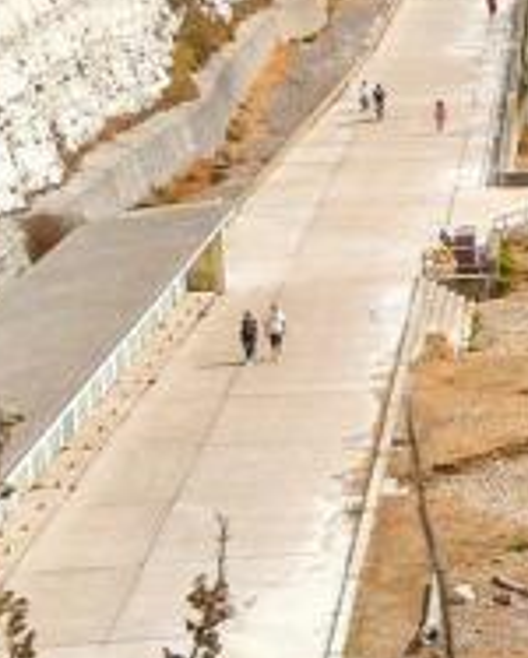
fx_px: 3003
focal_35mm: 154
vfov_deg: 12.4
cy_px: 104
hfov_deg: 8.6
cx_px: 1524
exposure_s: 1/1250
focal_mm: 20
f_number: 8
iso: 200
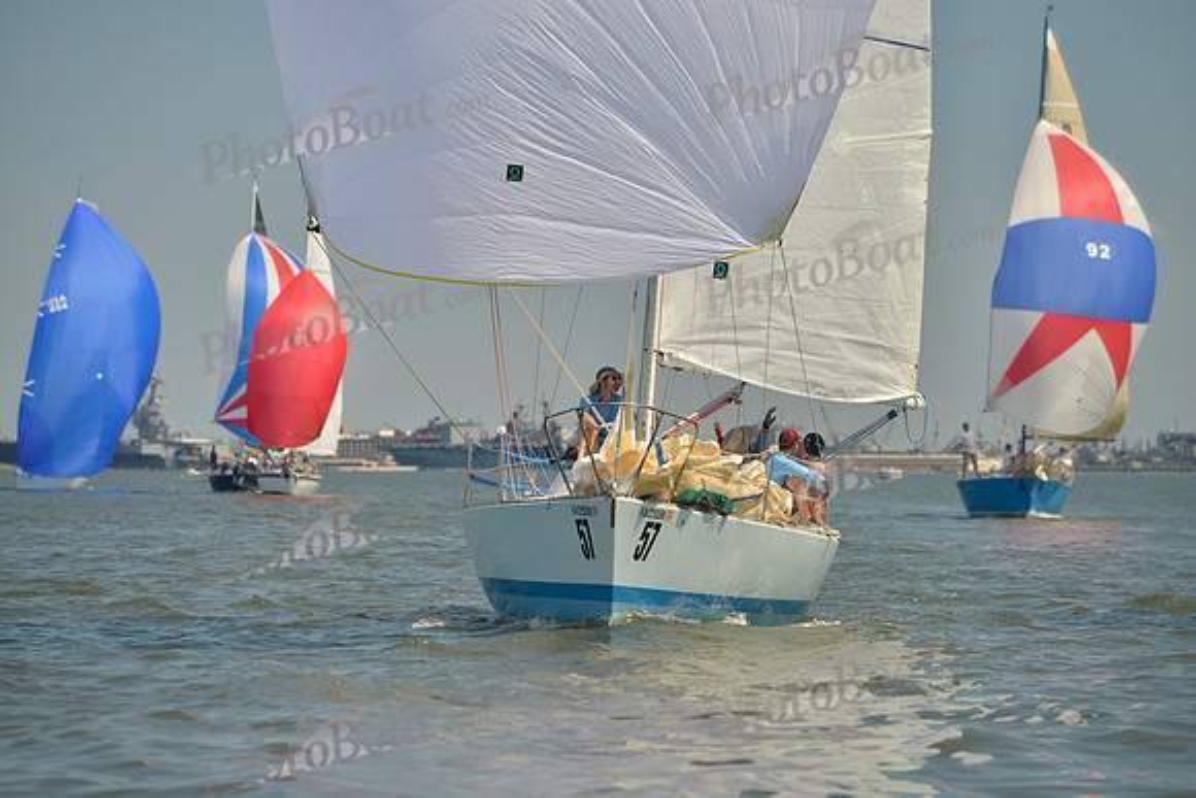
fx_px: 4984
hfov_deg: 13.7
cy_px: 399
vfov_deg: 9.2
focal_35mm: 150
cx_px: 598
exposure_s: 1/1250
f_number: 4.5
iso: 200
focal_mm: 150
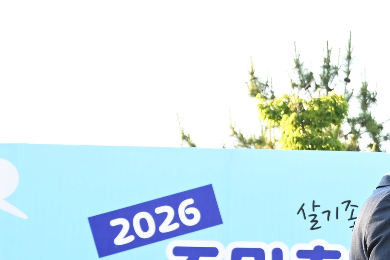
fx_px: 1679
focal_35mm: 155
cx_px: 595
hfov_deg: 12.5
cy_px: 353
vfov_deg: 8.7
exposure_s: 1/200
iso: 400
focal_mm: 39
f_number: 5
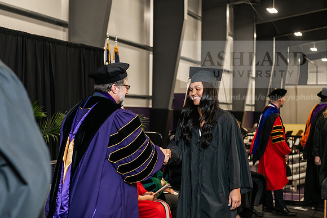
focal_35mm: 70
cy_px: 109
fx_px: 636
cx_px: 164
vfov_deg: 19.5
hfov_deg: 28.8
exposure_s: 1/200
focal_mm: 70
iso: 2500
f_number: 5
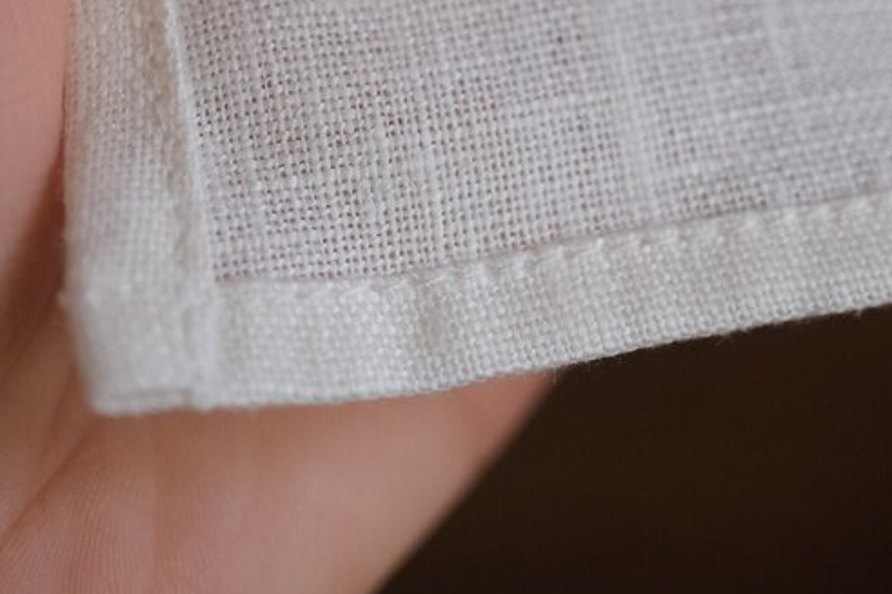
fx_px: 2180
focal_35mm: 88
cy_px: 31
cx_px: 418
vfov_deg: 15.3
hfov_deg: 23.1
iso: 2500
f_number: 2.8
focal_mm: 30
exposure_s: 1/100
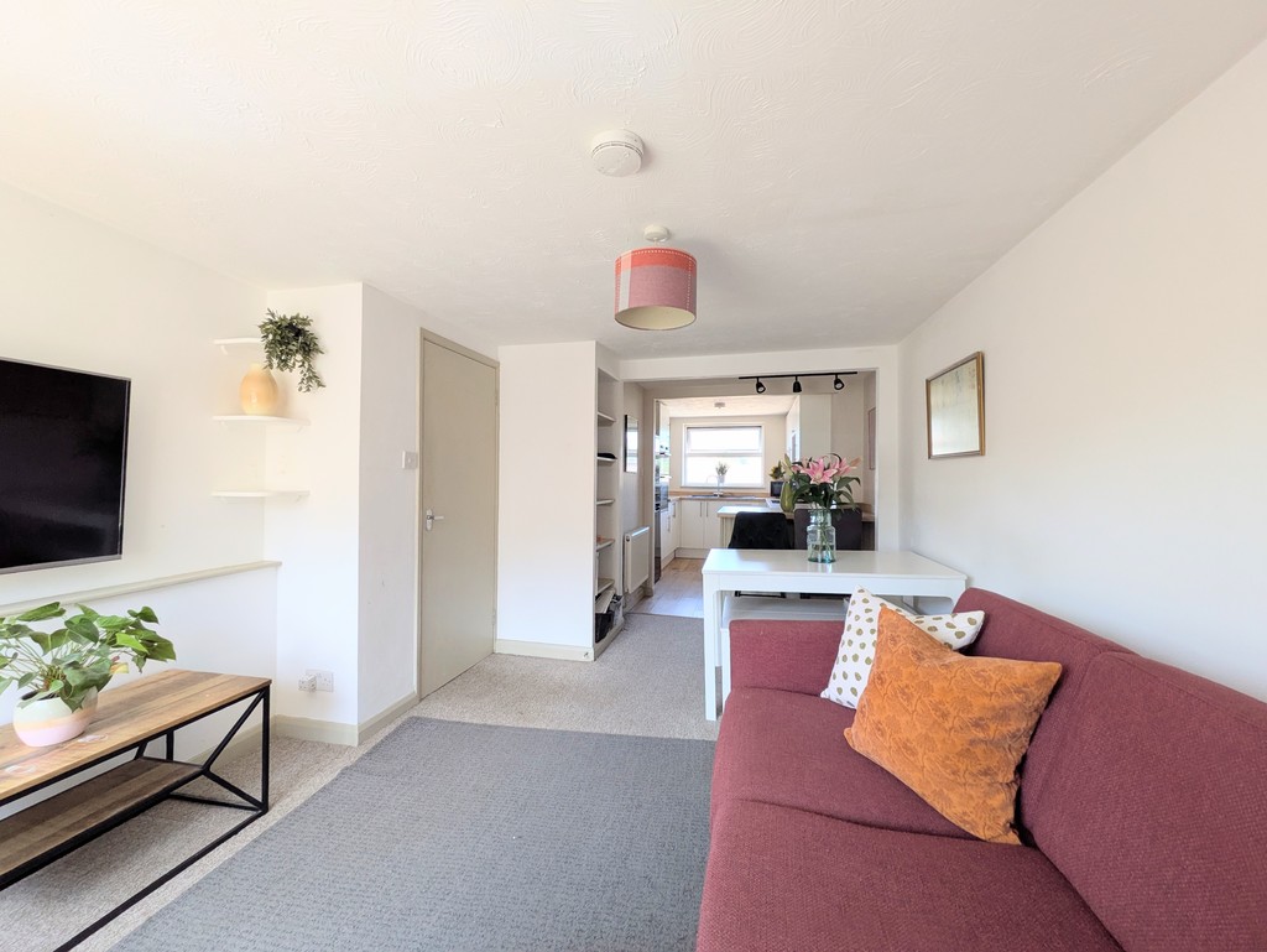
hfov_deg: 102.0
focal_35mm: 14
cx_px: 634
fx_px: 513
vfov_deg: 85.7
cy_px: 476
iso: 62
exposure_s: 1/100
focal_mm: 1.83
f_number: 2.2
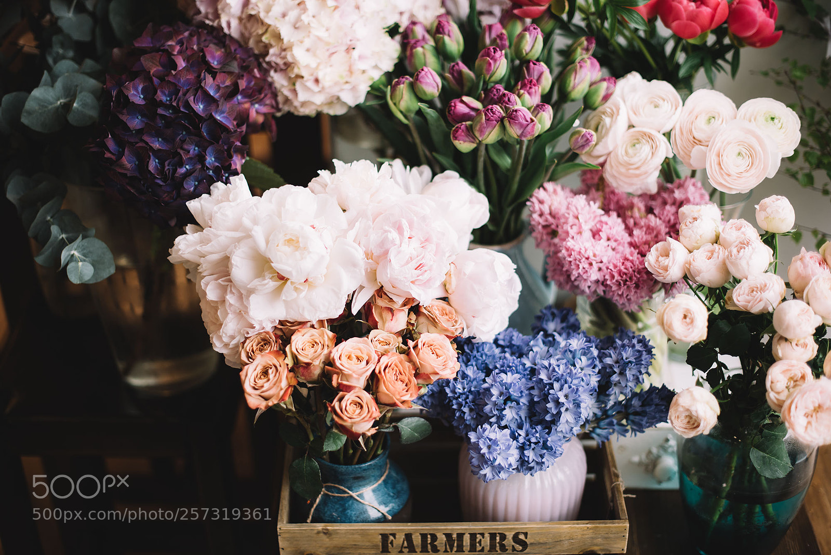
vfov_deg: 27.0
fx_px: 1155
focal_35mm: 50
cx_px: 416
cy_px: 278
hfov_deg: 39.6
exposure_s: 1/200
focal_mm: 50
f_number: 1.8
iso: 200
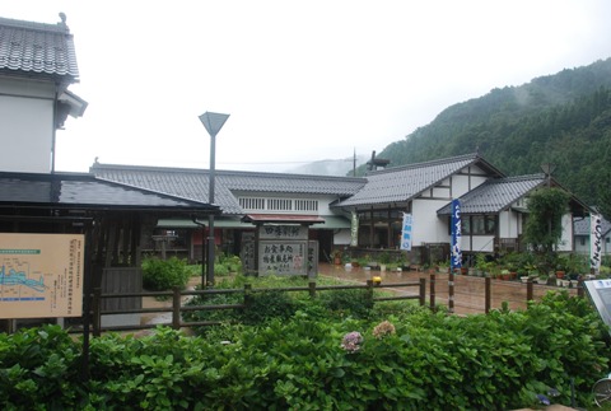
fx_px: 562
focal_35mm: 33
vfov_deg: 40.2
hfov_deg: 57.1
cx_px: 306
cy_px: 206
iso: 160
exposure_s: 1/40
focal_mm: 22
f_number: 7.1
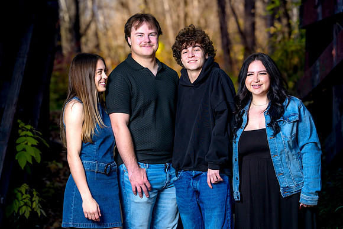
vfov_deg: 13.7
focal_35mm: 100
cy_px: 114
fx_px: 953
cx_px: 172
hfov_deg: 20.4
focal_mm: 100
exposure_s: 1/200
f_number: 3.2
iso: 400
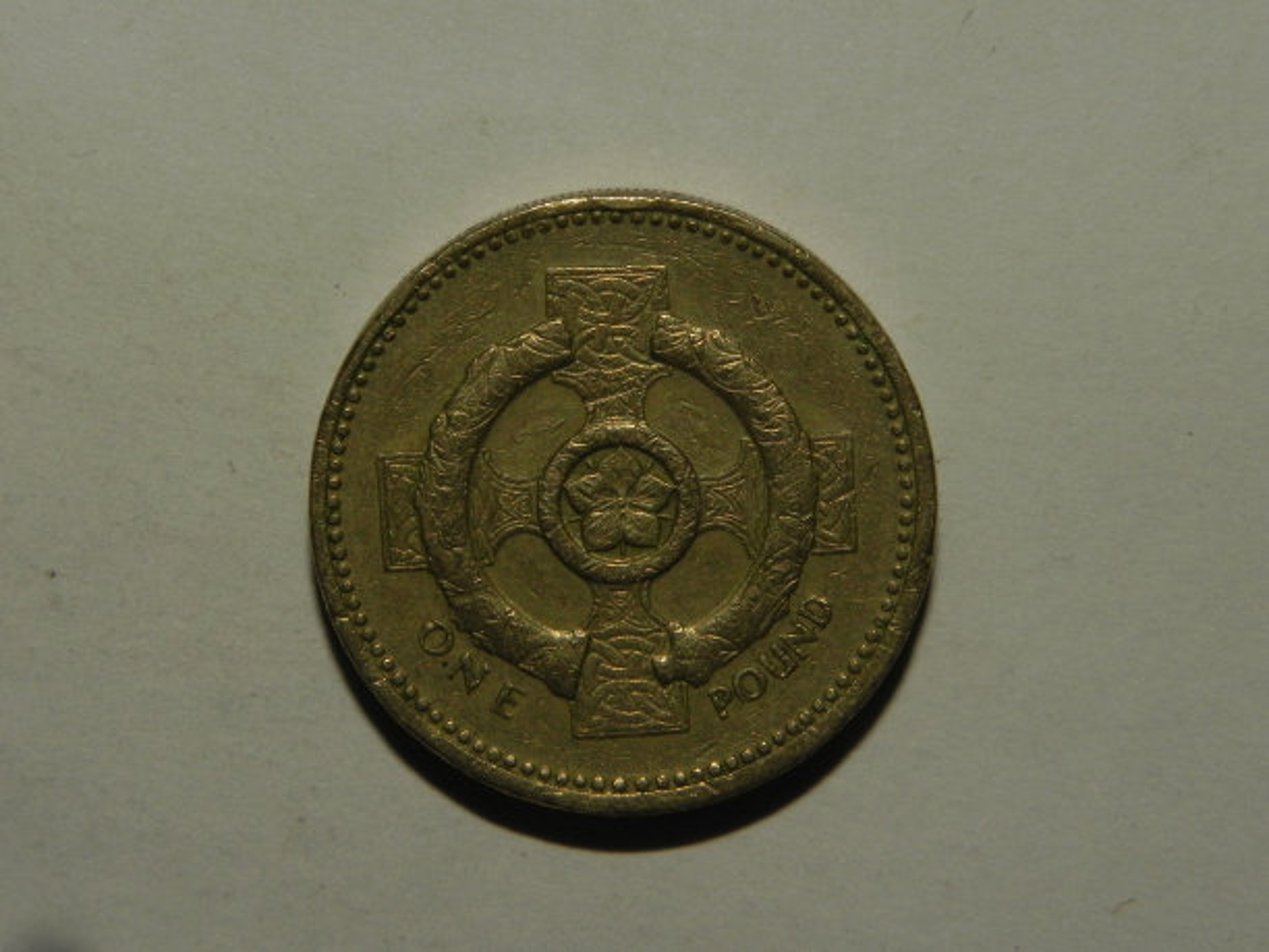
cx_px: 634
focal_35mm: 105
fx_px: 3849
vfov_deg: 14.1
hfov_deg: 18.7
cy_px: 476
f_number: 8
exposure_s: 1/2000
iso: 160
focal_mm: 18.8
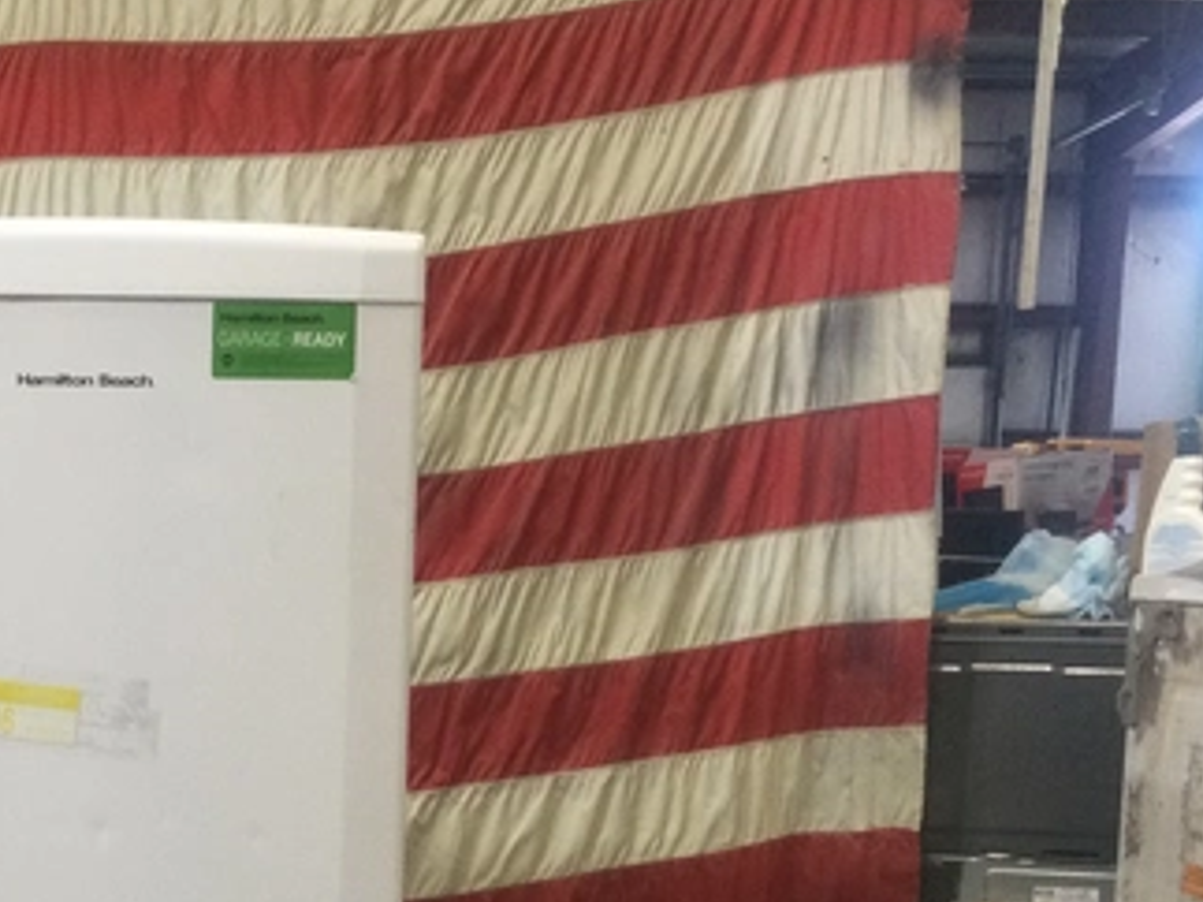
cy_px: 945
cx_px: 134
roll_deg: +0.1
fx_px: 2501
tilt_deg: -7.8
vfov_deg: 19.7
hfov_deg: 26.2
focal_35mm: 72
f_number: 2.4
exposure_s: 1/30
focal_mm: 3.3
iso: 80
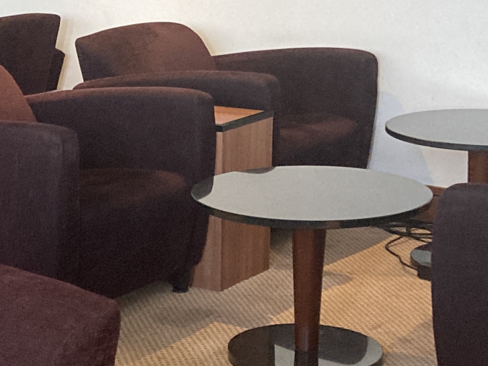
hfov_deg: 19.4
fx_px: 1410
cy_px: 275
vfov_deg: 14.7
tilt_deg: -15.7
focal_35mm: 100
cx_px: 92
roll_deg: +1.1
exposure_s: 1/25
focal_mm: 3.99
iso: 320
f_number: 1.8
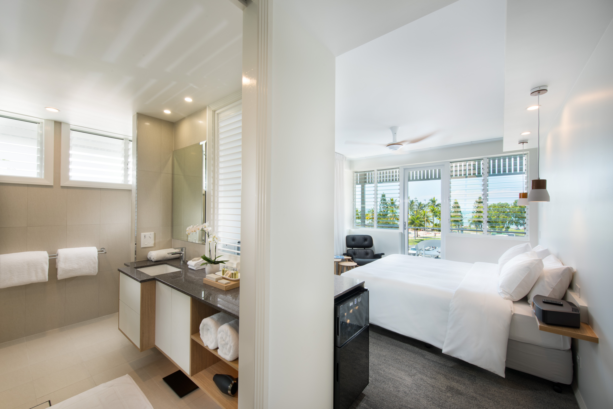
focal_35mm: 14
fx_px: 238
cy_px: 204
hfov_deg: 104.2
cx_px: 306
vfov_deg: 81.2
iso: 125
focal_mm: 14
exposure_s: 1/50
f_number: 16
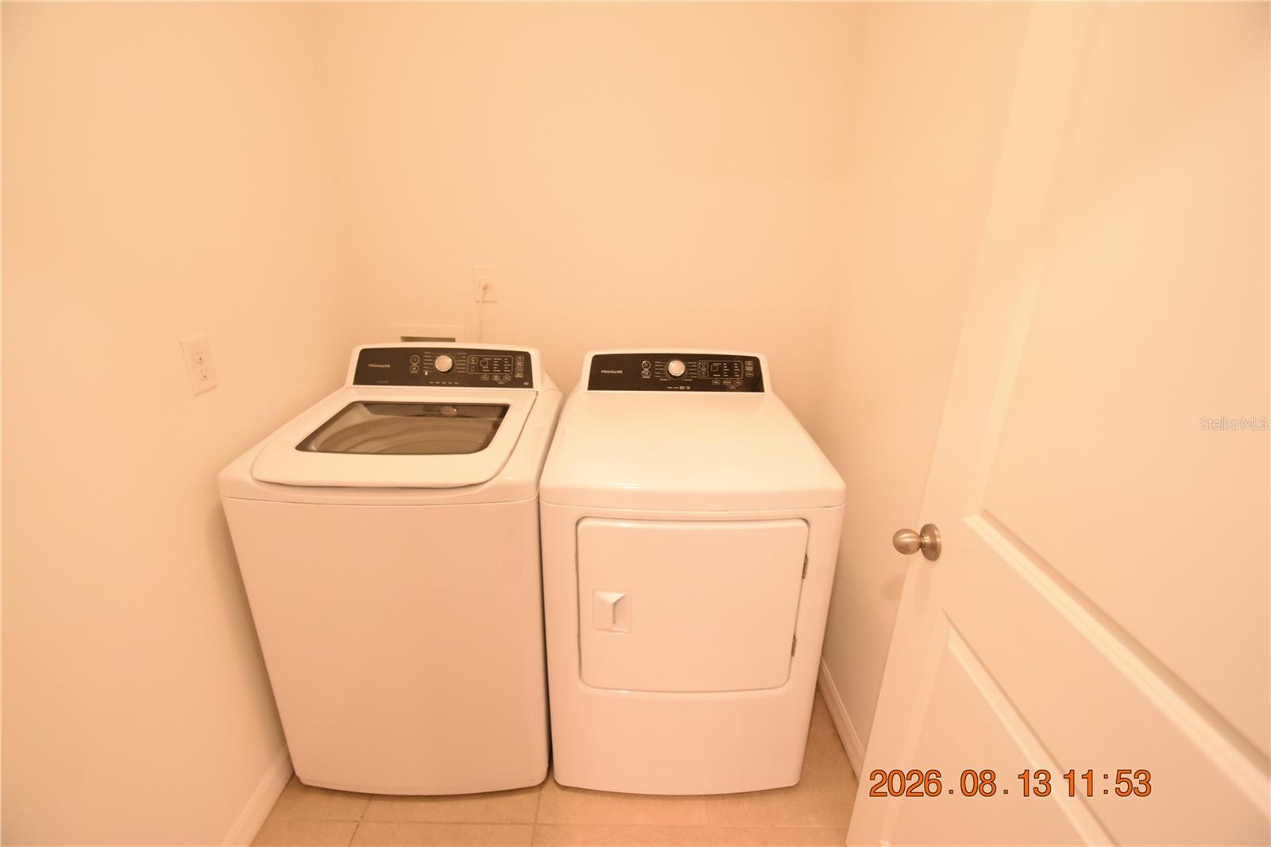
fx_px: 529
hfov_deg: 100.4
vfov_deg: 77.3
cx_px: 636
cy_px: 424
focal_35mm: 15
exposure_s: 1/60
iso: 1800
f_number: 3.5
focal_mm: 10
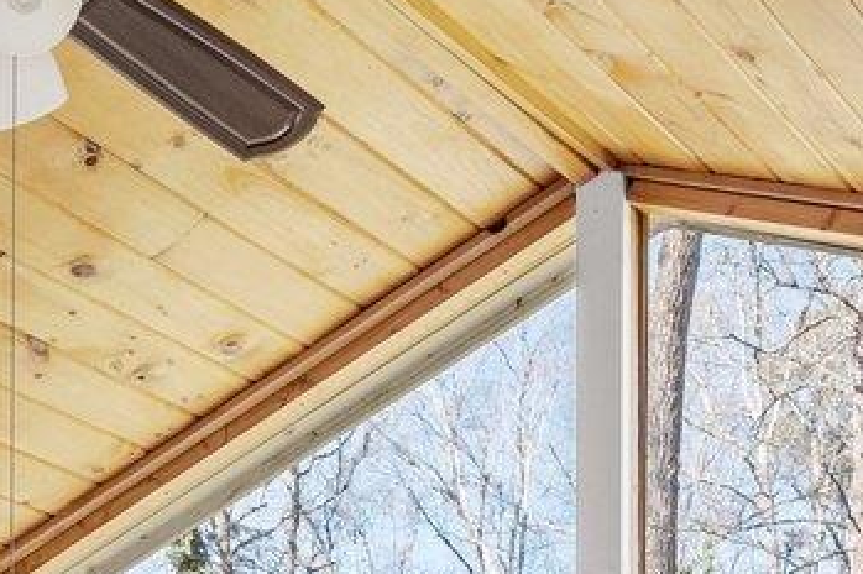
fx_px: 2251
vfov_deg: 12.8
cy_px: 1127
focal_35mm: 94
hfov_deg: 21.2
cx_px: 72
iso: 250
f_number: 9
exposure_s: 1/50
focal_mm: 16
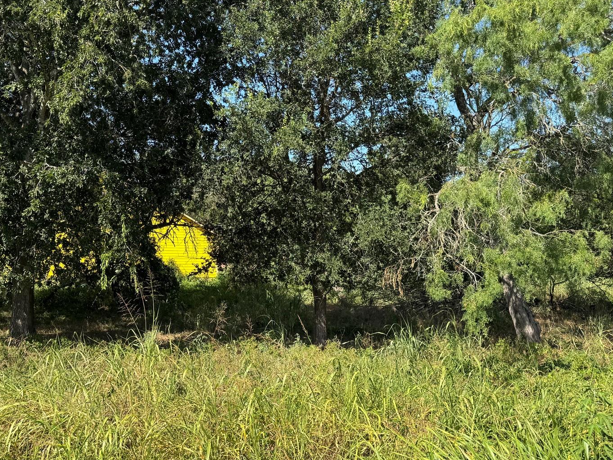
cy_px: 203
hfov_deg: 51.1
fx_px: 638
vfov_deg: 39.6
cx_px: 252
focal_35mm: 36
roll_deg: -2.8
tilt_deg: +4.5
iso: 80
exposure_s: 1/1637
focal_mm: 6.76
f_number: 1.78
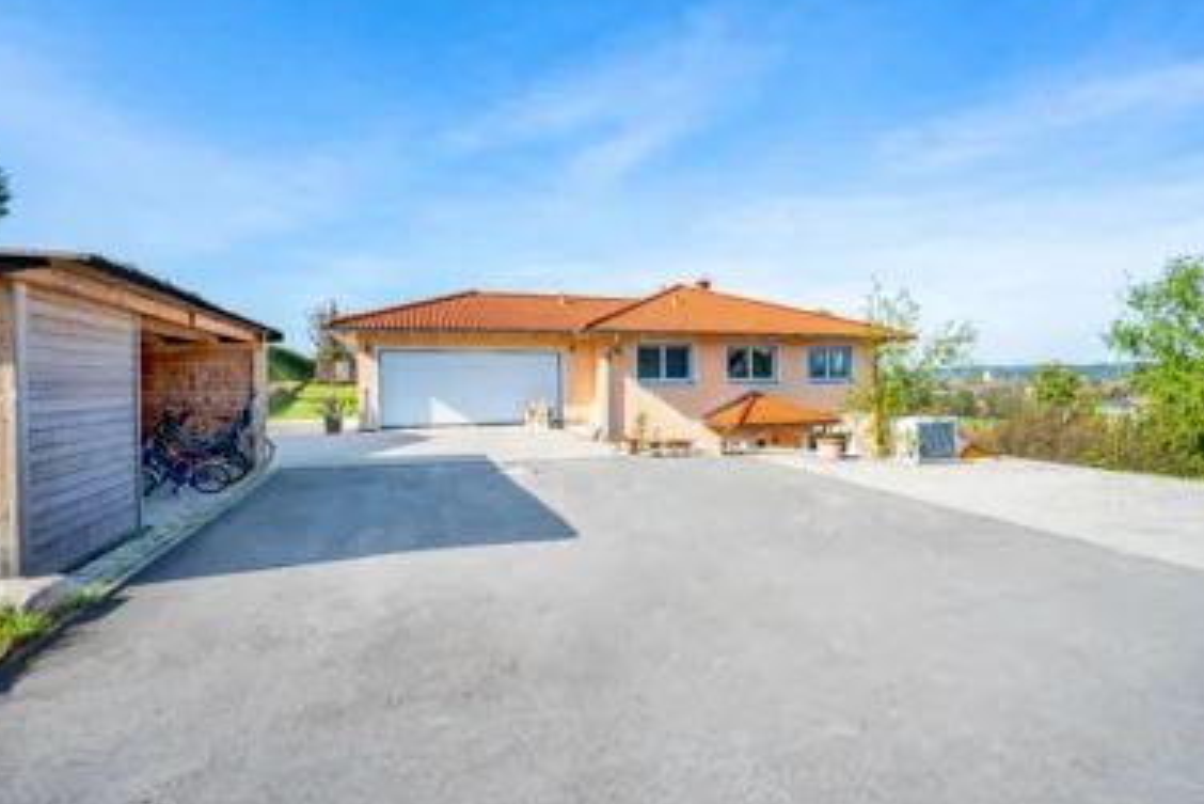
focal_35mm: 17
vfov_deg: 70.5
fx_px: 569
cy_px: 389
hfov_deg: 93.2
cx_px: 615
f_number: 11
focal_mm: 16
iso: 160
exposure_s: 1/640
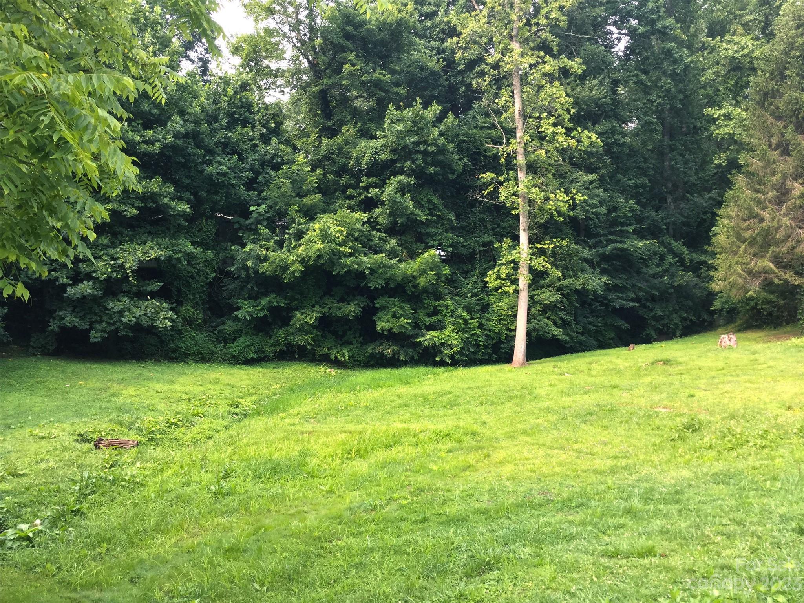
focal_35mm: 31
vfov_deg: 45.4
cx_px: 402
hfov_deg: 58.4
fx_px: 720
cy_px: 302
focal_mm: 3.3
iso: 25
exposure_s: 1/129
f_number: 2.4
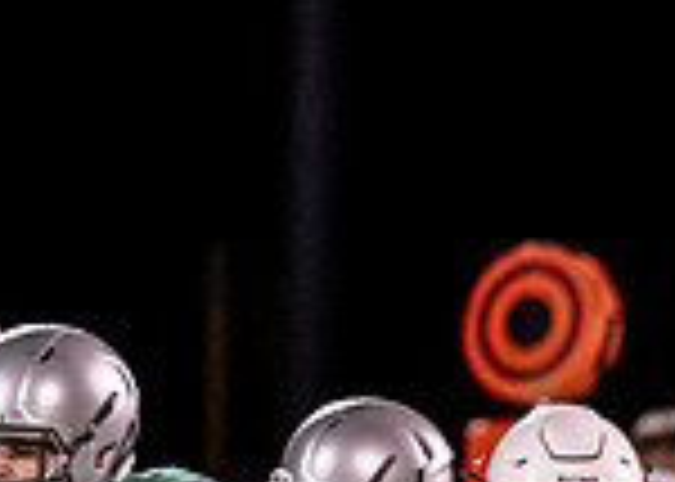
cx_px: 2089
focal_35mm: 1268
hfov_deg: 1.6
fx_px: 24297
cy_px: 918
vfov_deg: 1.1
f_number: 1.8
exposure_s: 1/1250
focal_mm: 135
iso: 1600
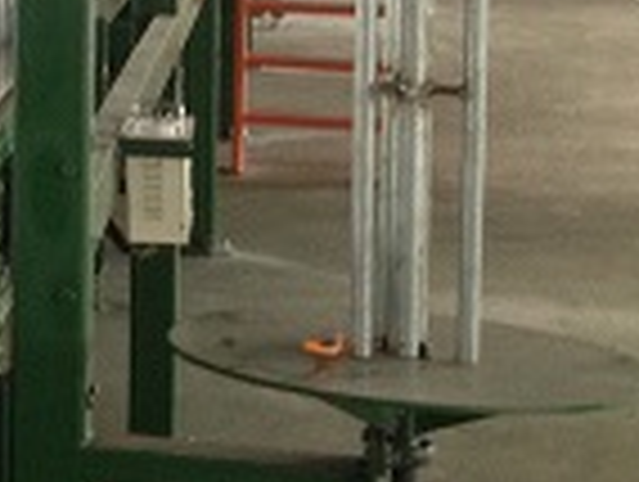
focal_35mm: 161
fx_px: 2977
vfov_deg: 8.9
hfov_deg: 10.8
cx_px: -790
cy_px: -347
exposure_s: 1/20
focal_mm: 4.28
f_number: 2.4
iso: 100
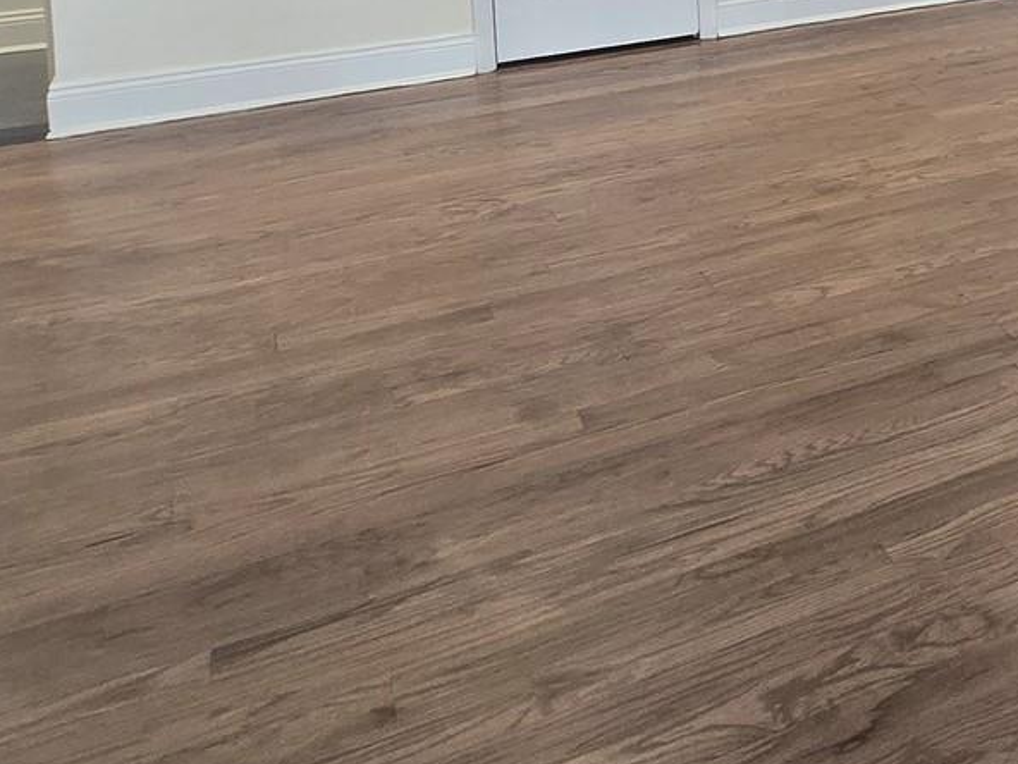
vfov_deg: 27.4
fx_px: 1323
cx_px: 1388
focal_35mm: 45
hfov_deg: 30.8
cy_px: -201
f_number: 2.2
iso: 160
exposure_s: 1/60
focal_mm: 2.2
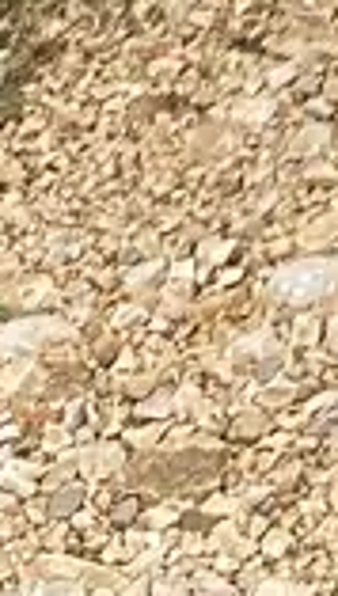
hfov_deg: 3.9
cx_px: 1508
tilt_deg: -16.1
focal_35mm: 288
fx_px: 4562
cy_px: -1481
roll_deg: +0.7
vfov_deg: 6.5
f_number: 1.8
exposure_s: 1/1447
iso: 32
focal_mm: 4.25
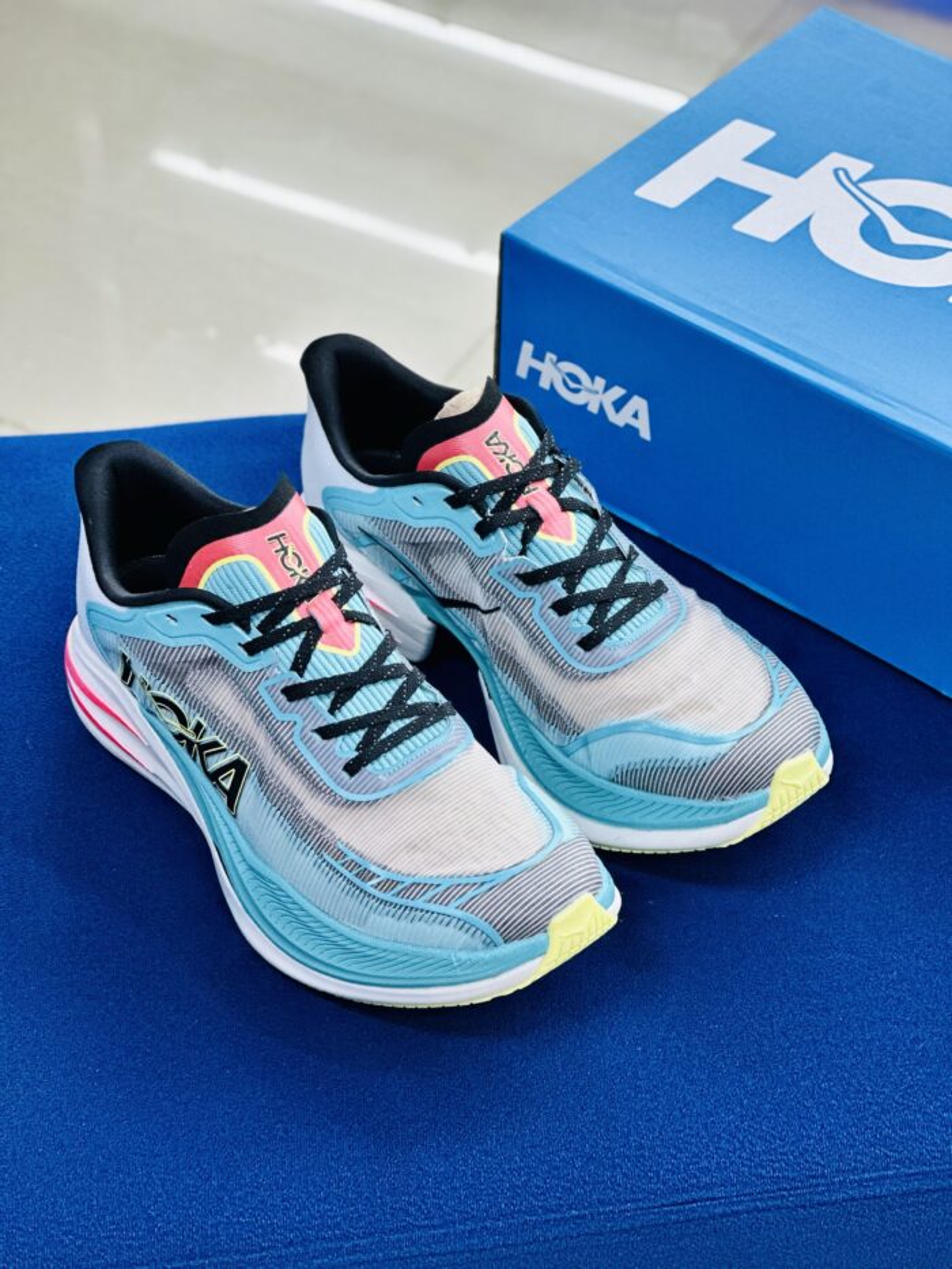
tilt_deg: -41.9
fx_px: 2823
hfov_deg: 19.1
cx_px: 476
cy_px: 634
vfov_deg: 25.3
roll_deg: -1.4
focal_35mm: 77
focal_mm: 9
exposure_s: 1/100
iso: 250
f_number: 2.8
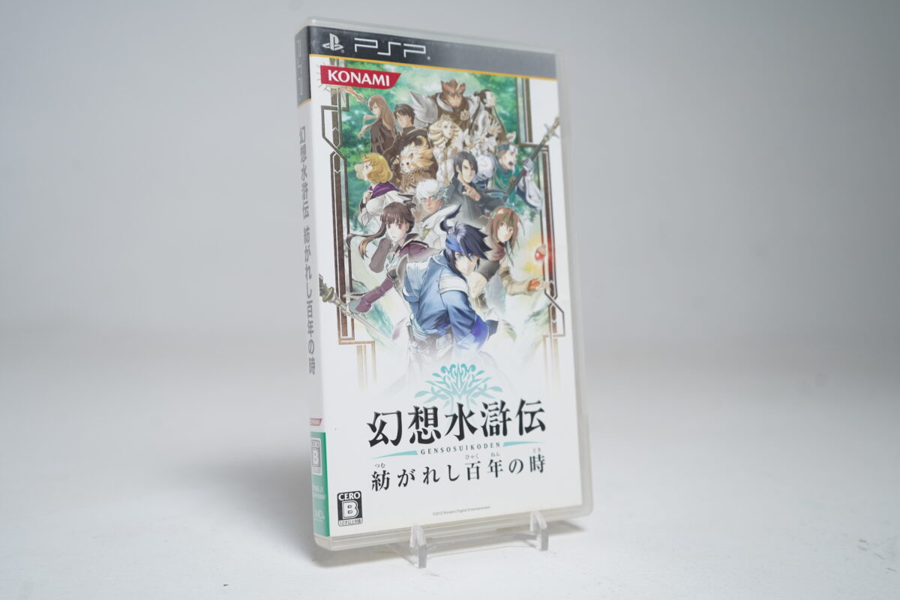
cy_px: 300
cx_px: 450
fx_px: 925
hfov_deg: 51.9
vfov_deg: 35.9
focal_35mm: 37
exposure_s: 1/40
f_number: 5
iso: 500
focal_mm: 37
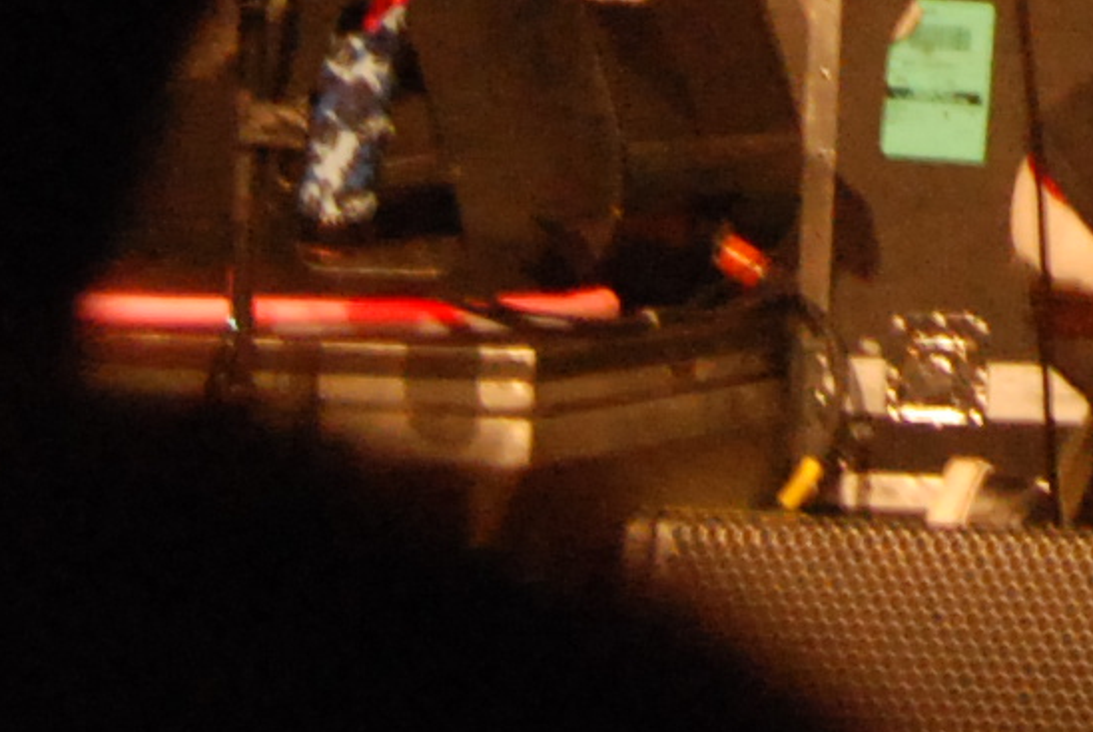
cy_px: -1157
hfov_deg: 6.8
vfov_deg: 4.5
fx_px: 9029
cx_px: 1969
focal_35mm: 297
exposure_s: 1/10
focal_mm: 28
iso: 1000
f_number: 5
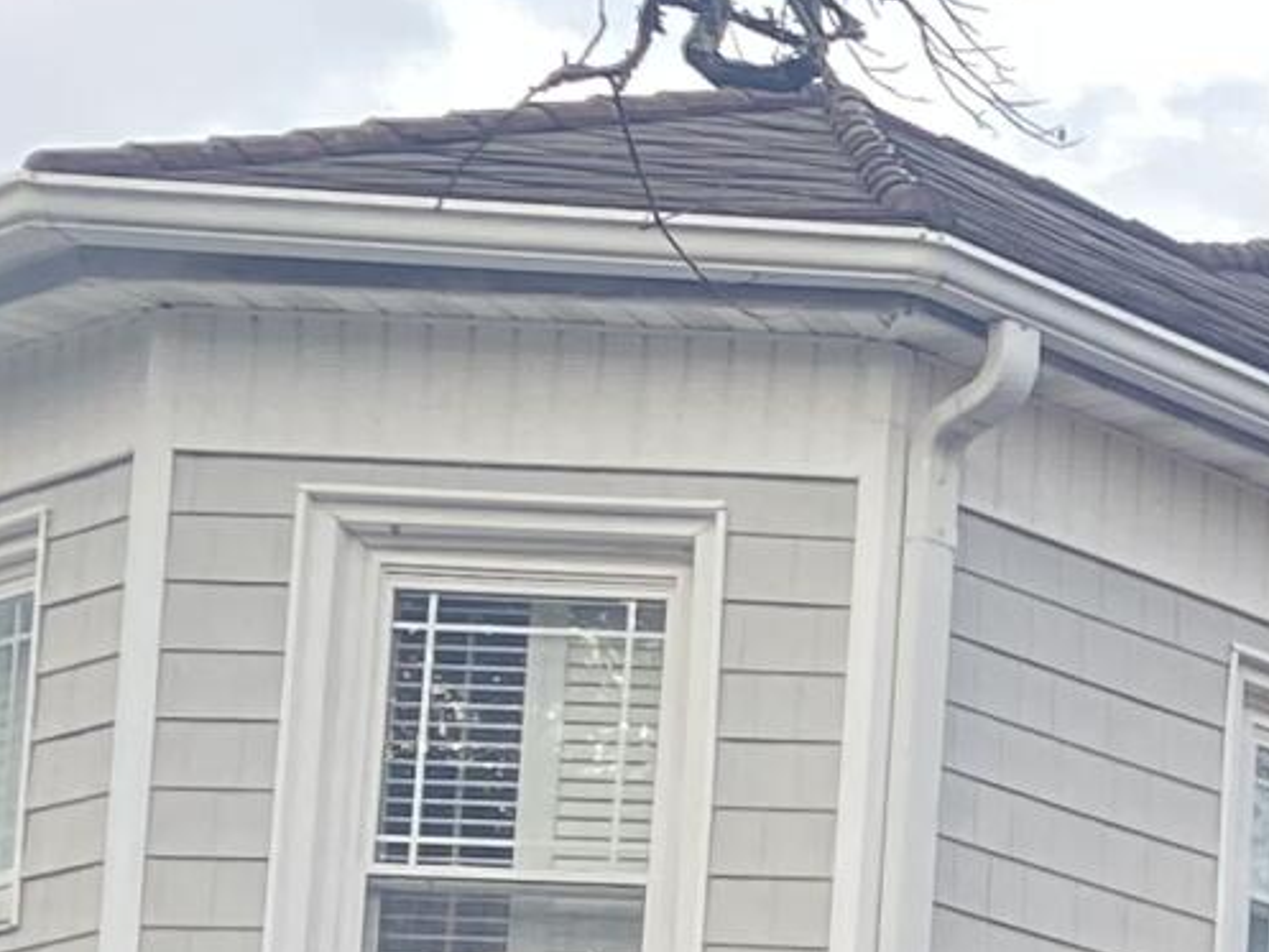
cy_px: 1978
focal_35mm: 157
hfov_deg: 9.7
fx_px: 5757
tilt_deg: +7.1
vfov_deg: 8.9
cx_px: 3822
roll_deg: -0.3
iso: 40
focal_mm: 4.25
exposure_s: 1/121
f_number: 1.8
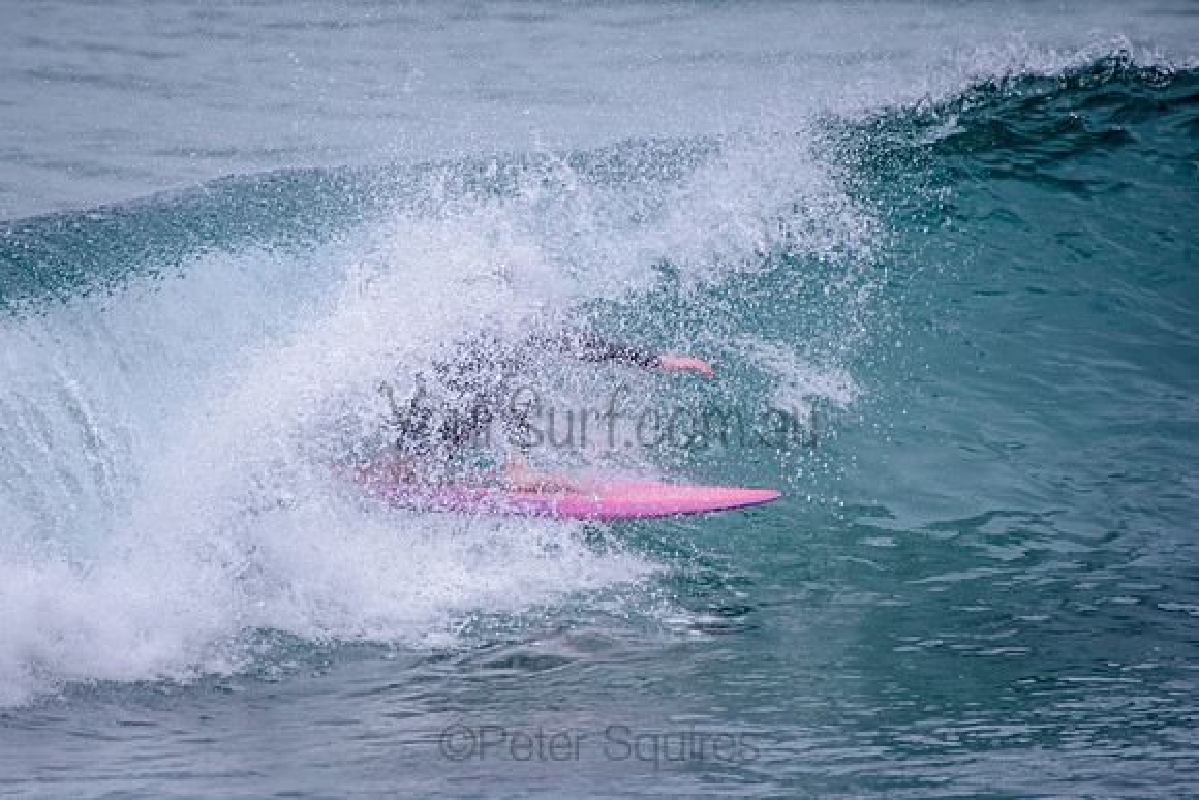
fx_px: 20422
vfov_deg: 2.2
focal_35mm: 613
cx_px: 464
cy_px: 410
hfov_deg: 3.4
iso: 200
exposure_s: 1/2000
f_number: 5.6
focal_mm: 500
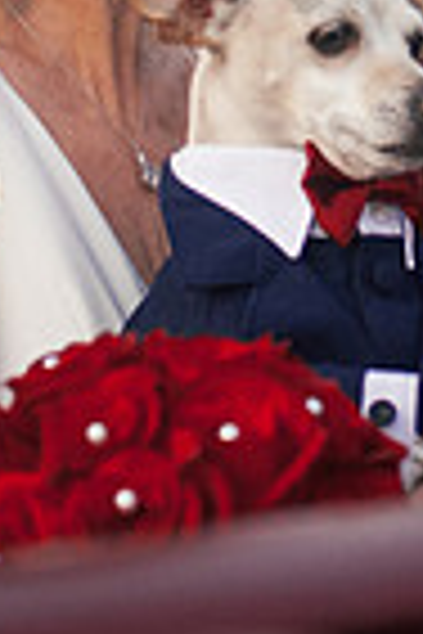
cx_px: 410
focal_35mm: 115
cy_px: -180
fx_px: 2027
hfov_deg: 11.8
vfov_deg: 16.8
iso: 2000
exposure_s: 1/6400
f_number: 3.5
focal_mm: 28
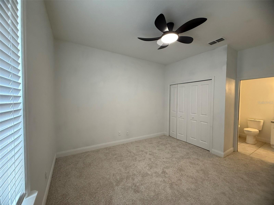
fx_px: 111
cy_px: 102
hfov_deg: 102.1
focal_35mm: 14
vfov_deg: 85.7
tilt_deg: -1.7
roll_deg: -0.7
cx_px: 137
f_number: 2.2
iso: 250
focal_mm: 2.22
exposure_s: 1/120
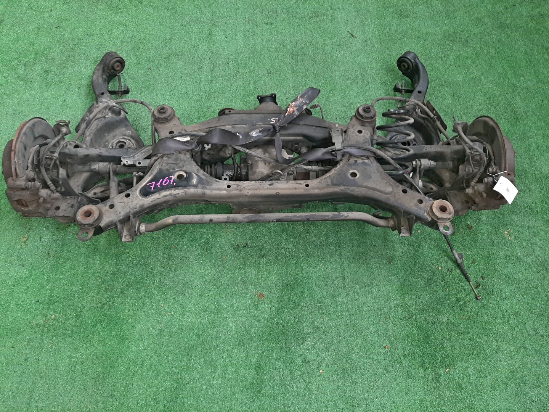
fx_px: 412
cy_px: 206
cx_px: 274
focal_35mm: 26
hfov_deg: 67.3
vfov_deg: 53.1
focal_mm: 3.93
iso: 122
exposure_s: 1/50
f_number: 1.7
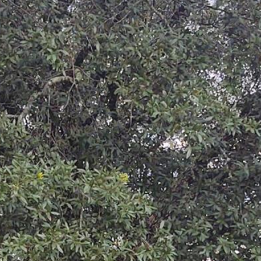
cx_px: 63
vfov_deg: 13.9
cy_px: 329
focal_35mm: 121
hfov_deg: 14.4
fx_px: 1032
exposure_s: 1/547
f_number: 1.7
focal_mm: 4.75
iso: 100
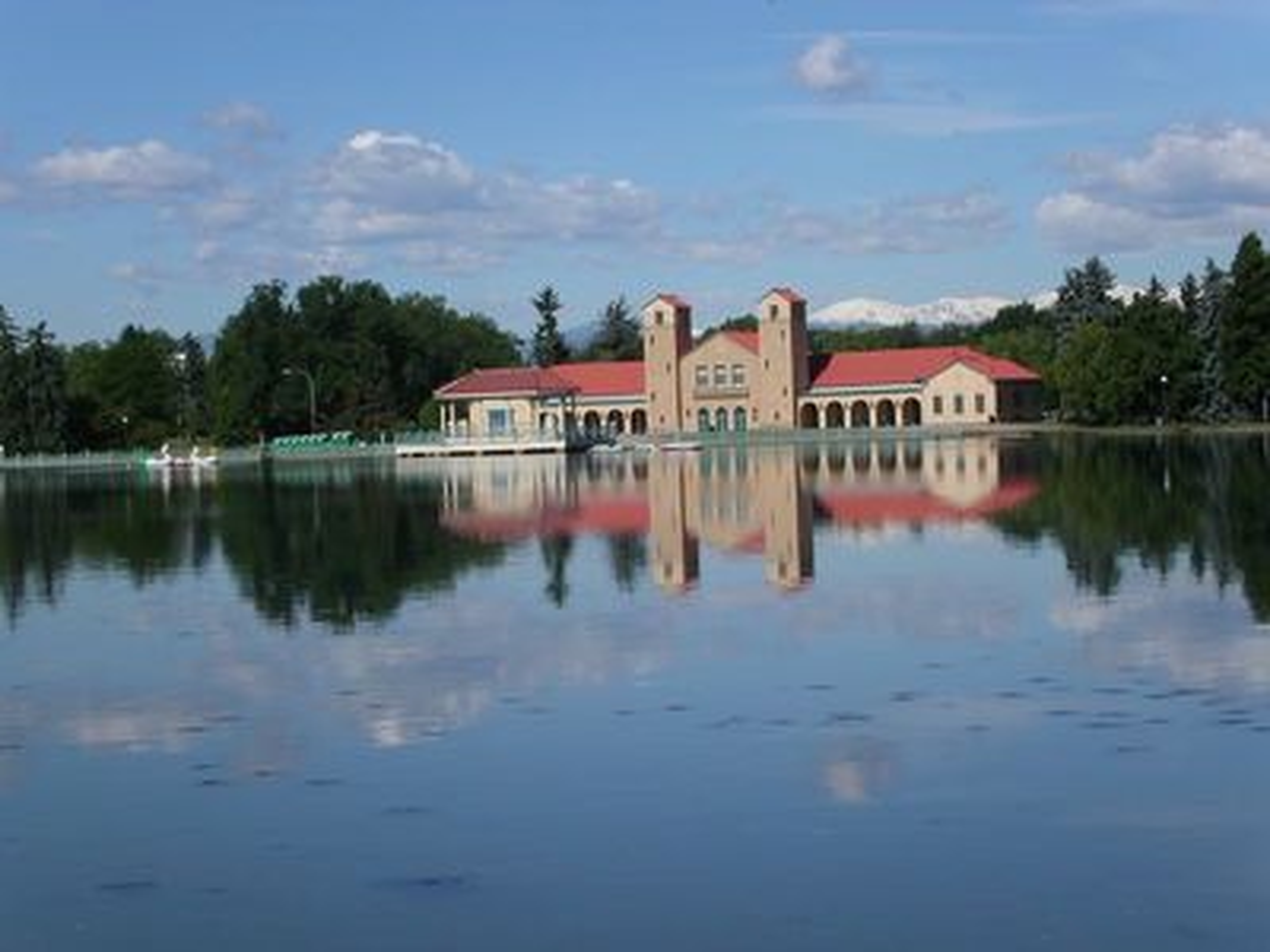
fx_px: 3302
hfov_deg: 21.8
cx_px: 635
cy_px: 476
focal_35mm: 90
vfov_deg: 16.4
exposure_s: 1/750
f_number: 8
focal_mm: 18.6
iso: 100
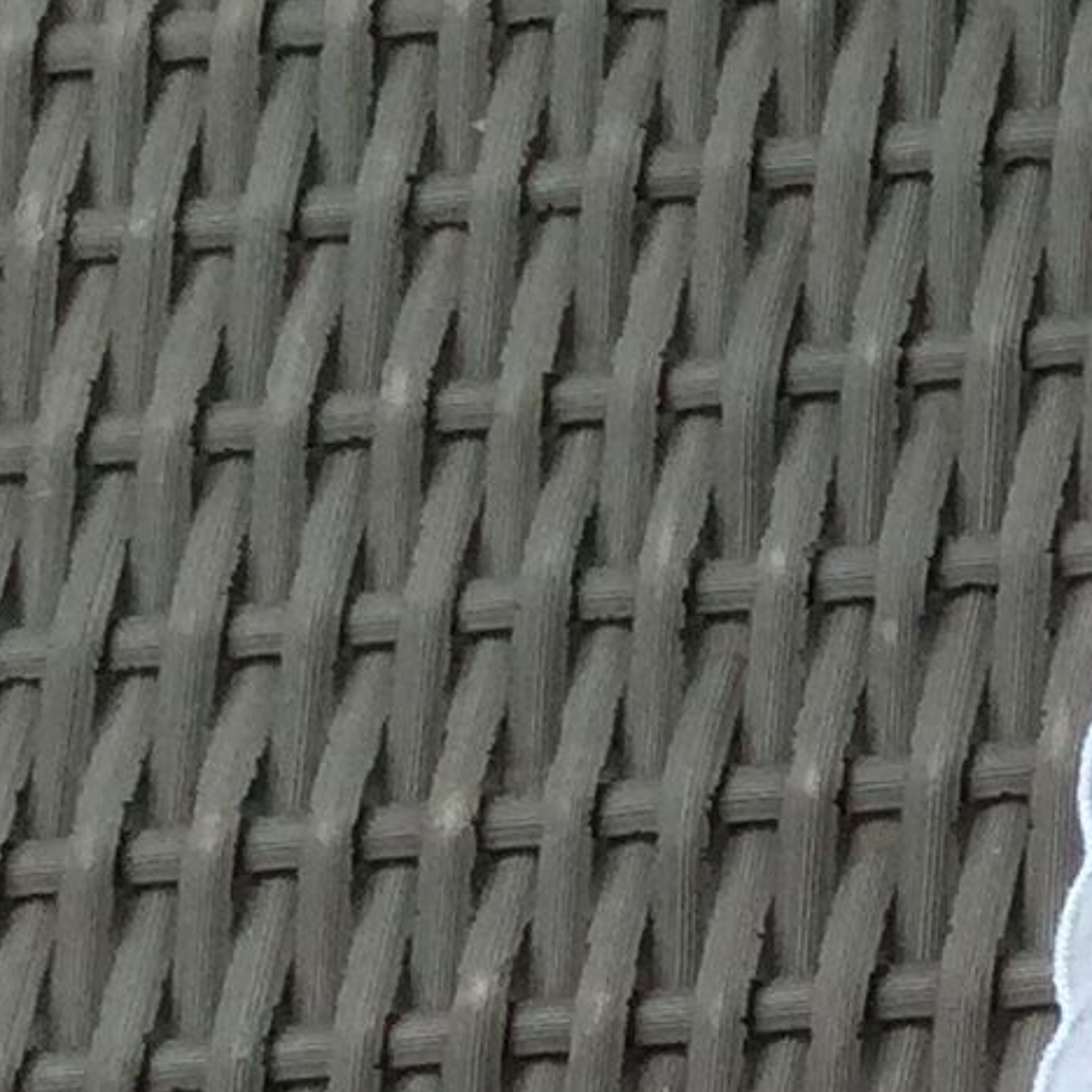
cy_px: 2368
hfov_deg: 7.7
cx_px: 3556
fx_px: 6817
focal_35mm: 191
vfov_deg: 8.6
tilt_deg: -70.3
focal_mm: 3.3
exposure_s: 1/776
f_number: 2.4
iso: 25
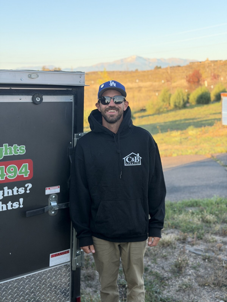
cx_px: 114
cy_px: 151
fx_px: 420
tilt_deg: -9.9
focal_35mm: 48
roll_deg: +1.5
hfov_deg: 30.3
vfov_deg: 39.7
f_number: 1.78
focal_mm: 6.76
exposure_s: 1/719
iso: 100
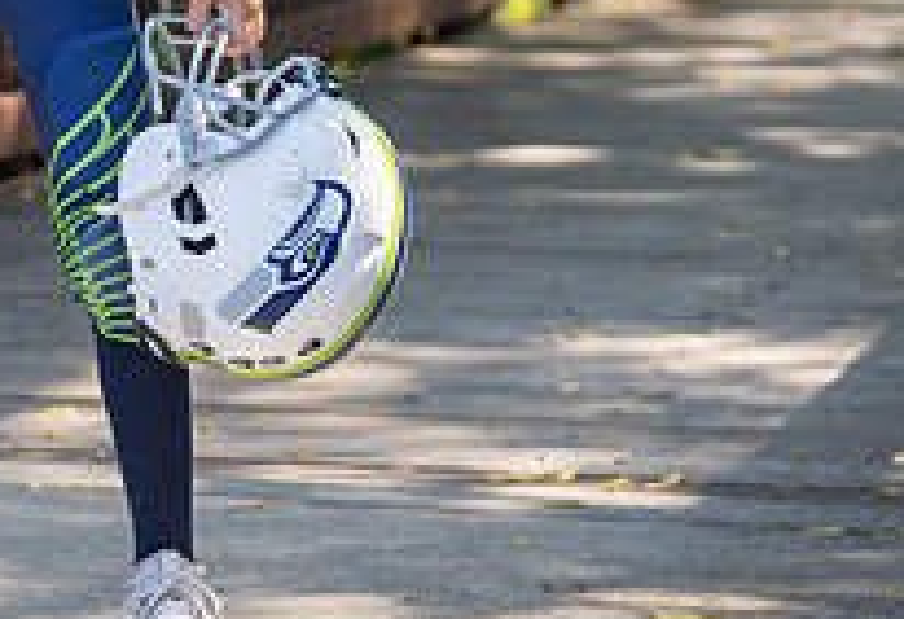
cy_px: -176
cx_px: 93
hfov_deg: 9.9
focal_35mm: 206
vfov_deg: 6.7
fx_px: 5215
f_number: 2.8
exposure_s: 1/320
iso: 125
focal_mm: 70
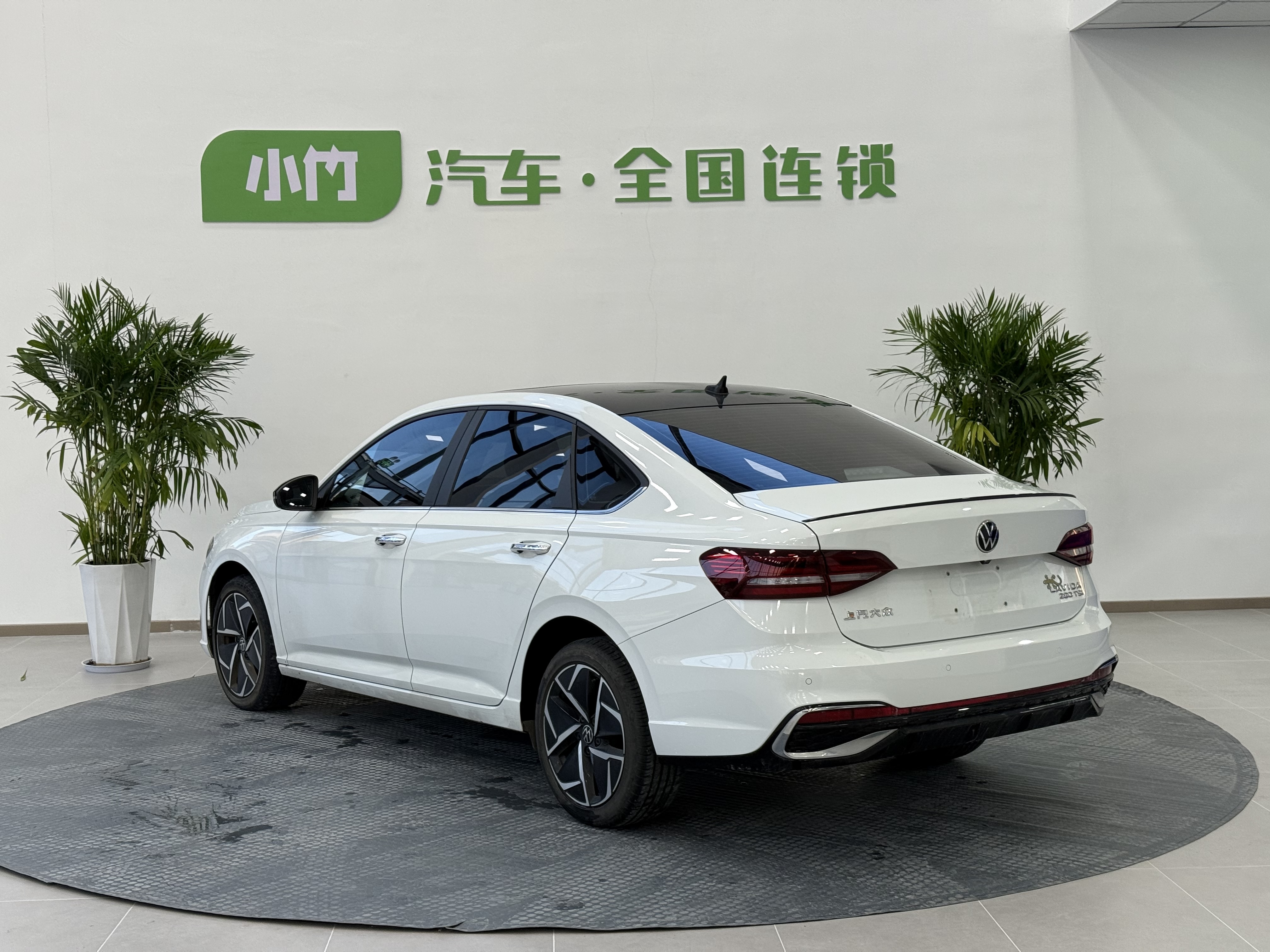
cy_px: 476
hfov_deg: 39.7
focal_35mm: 48
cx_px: 635
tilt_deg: -2.9
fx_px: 1761
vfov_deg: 30.3
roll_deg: +0.6
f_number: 1.78
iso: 80
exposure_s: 1/100
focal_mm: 6.76
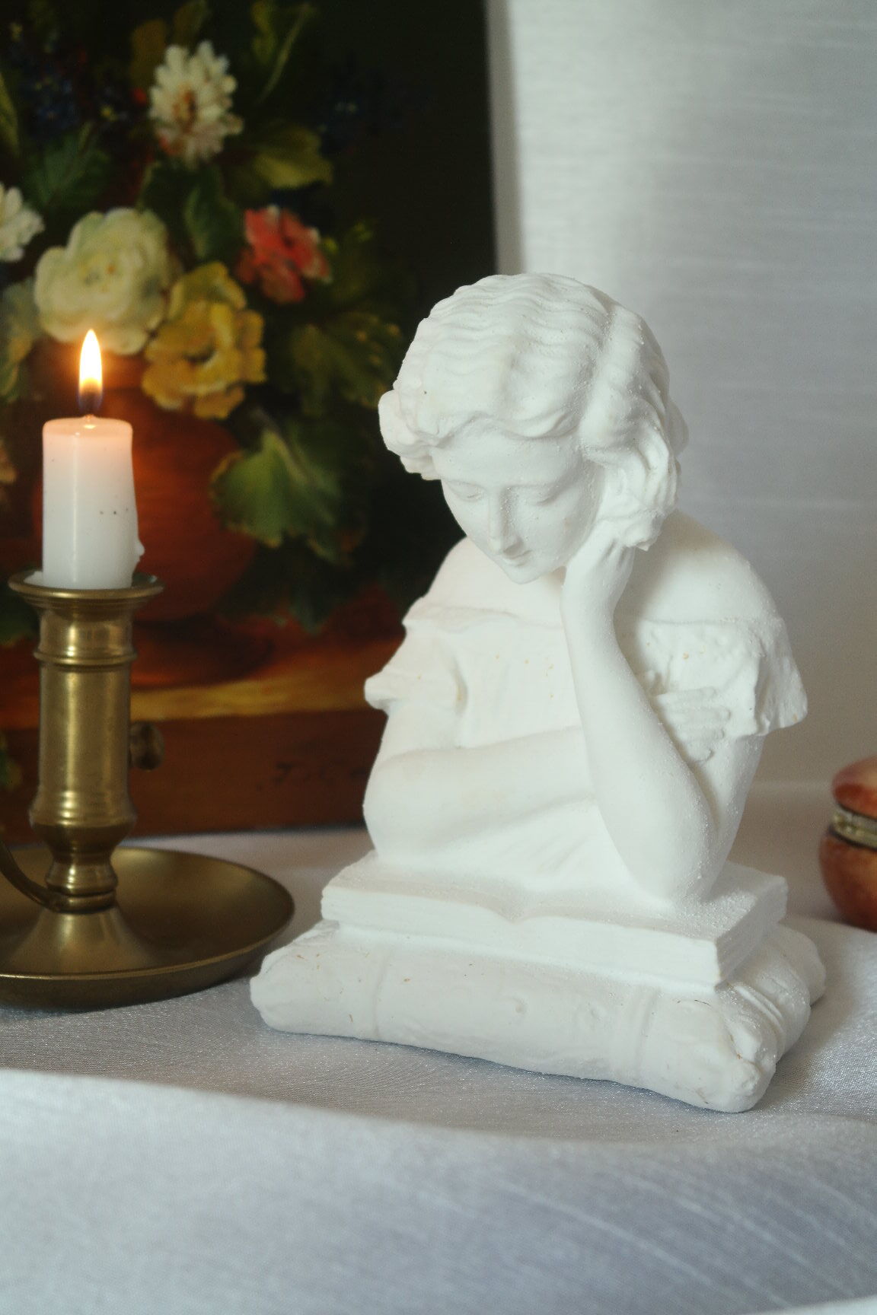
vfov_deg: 29.2
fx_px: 2521
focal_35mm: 69
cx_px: 438
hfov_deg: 19.7
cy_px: 658
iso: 400
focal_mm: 45
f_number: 5.6
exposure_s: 1/30
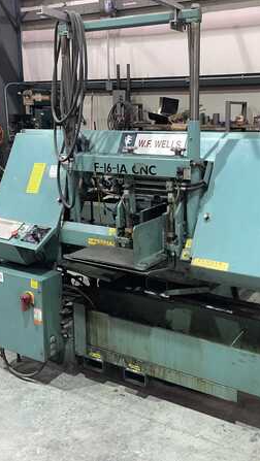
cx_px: 162
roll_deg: +0.7
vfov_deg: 52.8
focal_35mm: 38
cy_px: 230
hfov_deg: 31.1
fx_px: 465
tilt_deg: -13.5
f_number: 1.6
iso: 50
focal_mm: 4.2
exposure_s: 1/20
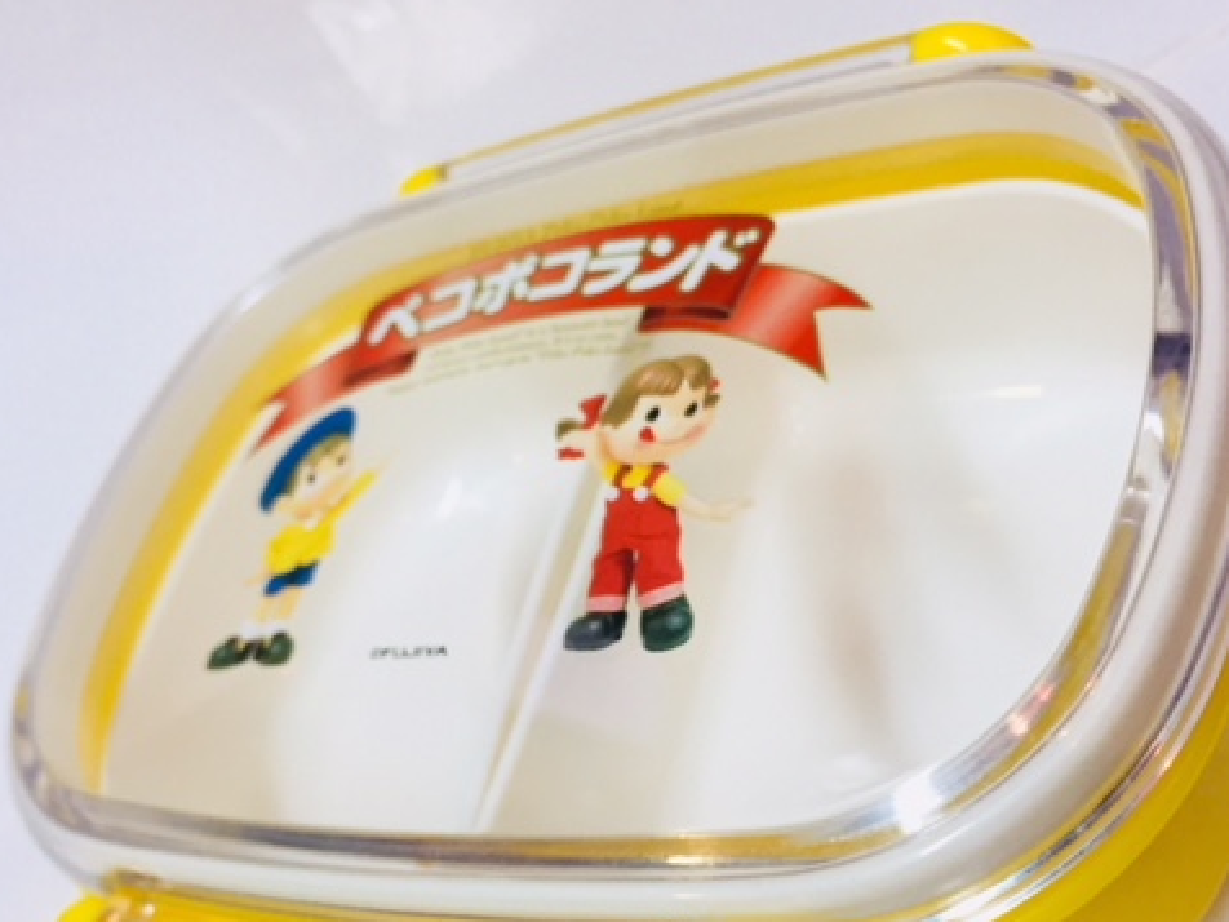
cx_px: 607
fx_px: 1385
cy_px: 573
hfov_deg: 47.9
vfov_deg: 36.6
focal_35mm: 39
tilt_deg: -48.2
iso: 50
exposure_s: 1/33
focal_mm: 4.15
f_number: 2.2
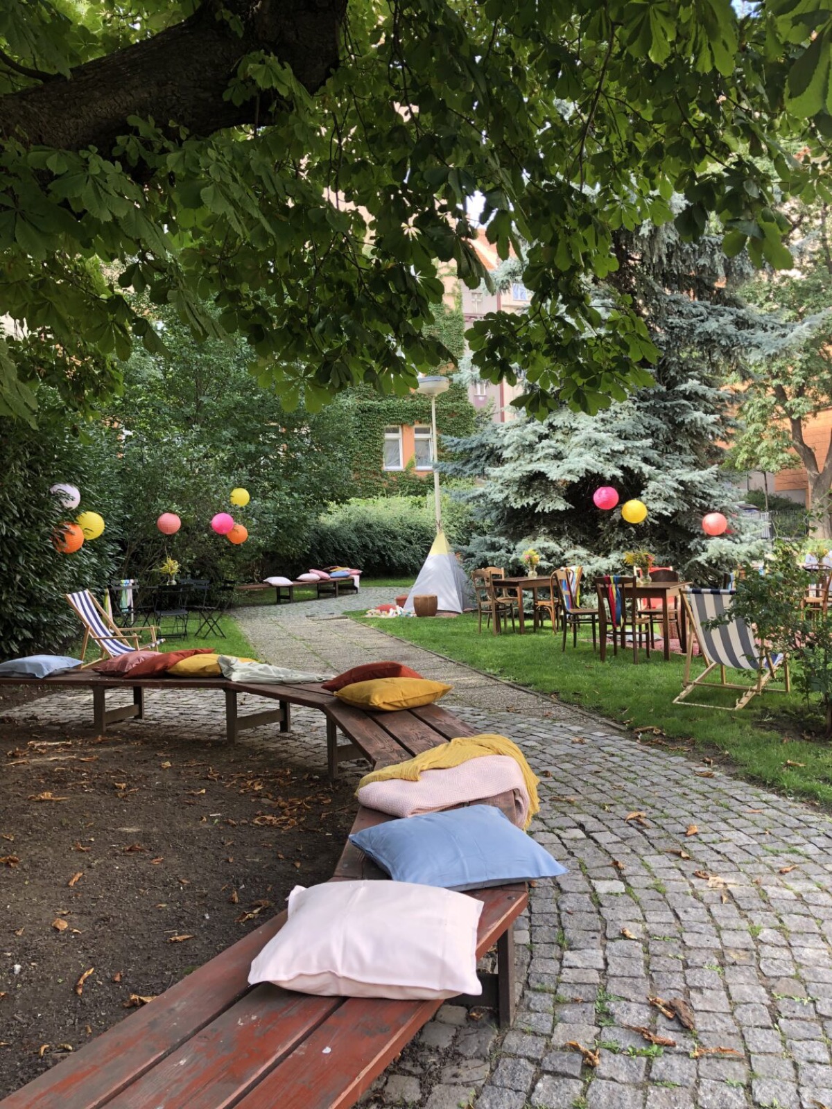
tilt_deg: -0.7
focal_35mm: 28
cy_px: 554
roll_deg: +2.5
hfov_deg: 49.7
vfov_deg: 63.4
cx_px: 416
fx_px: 897
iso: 32
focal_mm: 3.99
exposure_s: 1/120
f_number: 1.8
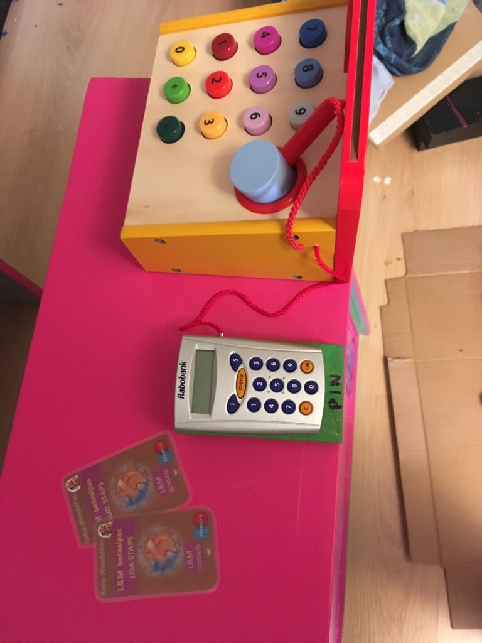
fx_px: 538
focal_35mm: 29
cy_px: 322
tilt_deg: -72.0
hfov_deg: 48.2
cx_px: 241
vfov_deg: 61.7
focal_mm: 4.15
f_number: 2.2
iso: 250
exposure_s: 1/17
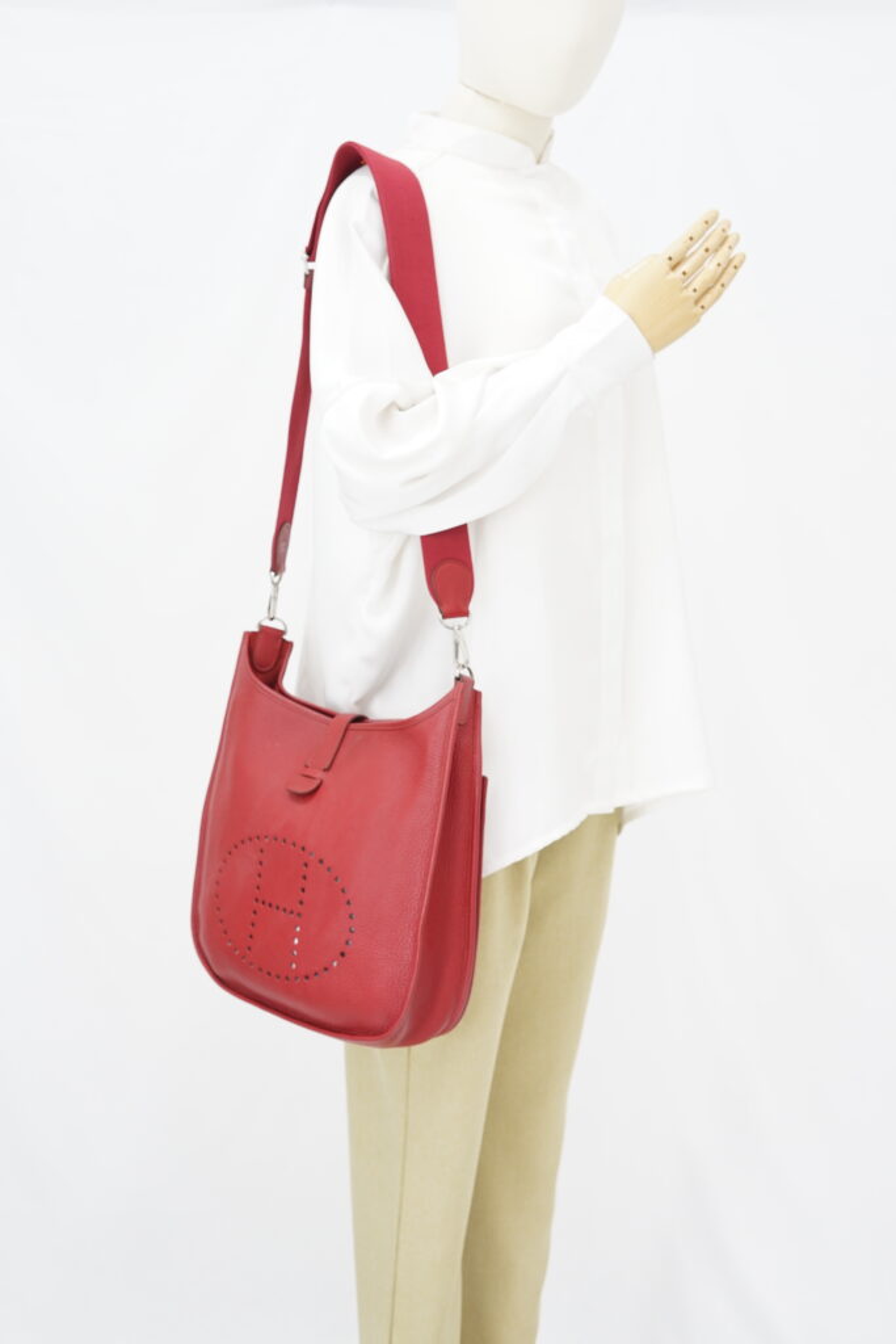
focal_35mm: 50
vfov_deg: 39.6
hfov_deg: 27.0
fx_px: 1866
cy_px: 672
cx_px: 448
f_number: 6.3
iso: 640
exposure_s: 1/6
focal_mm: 50
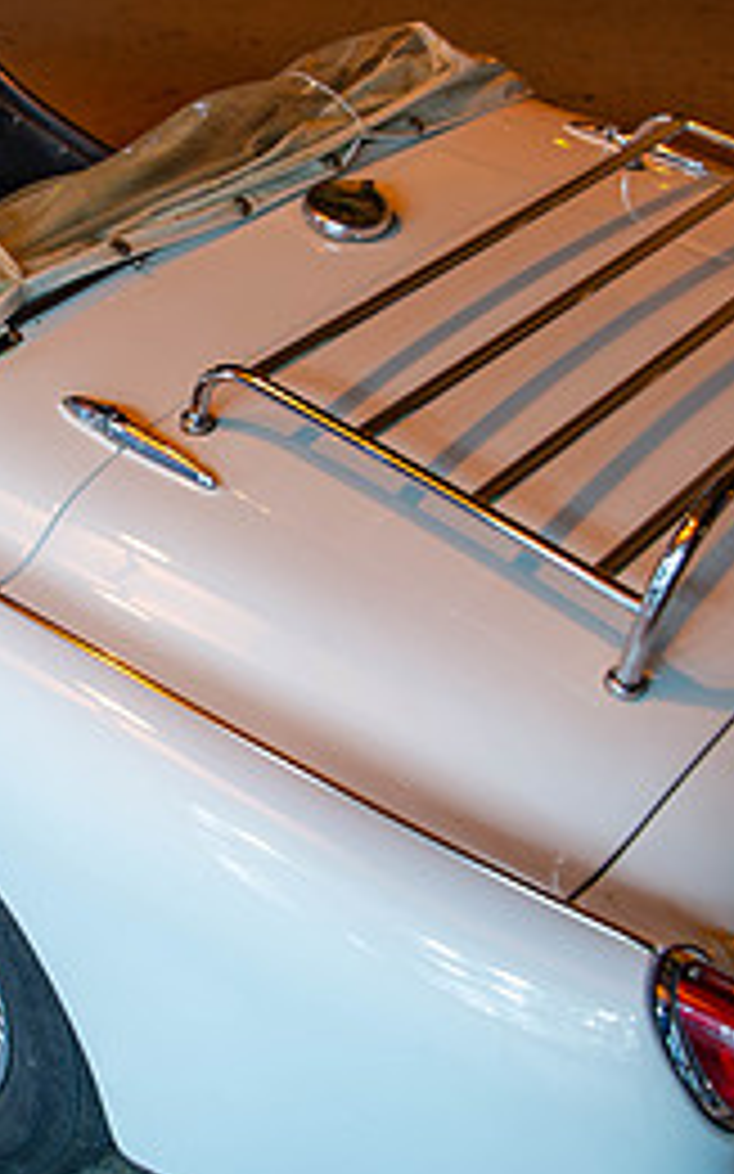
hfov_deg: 22.3
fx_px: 1825
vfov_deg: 35.5
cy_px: 435
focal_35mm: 57
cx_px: 109
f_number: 2.8
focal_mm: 24
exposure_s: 1/25
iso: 100
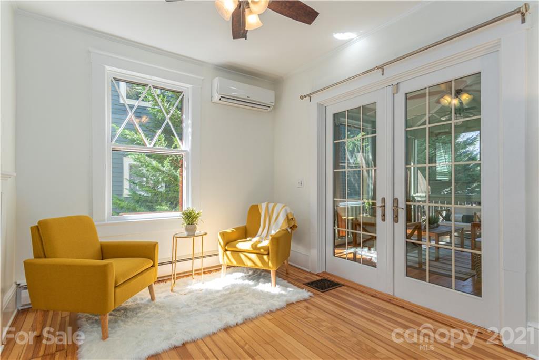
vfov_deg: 70.5
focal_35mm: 17
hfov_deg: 93.3
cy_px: 180
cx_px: 270
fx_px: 255
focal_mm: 17
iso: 400
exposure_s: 1/100
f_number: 7.1
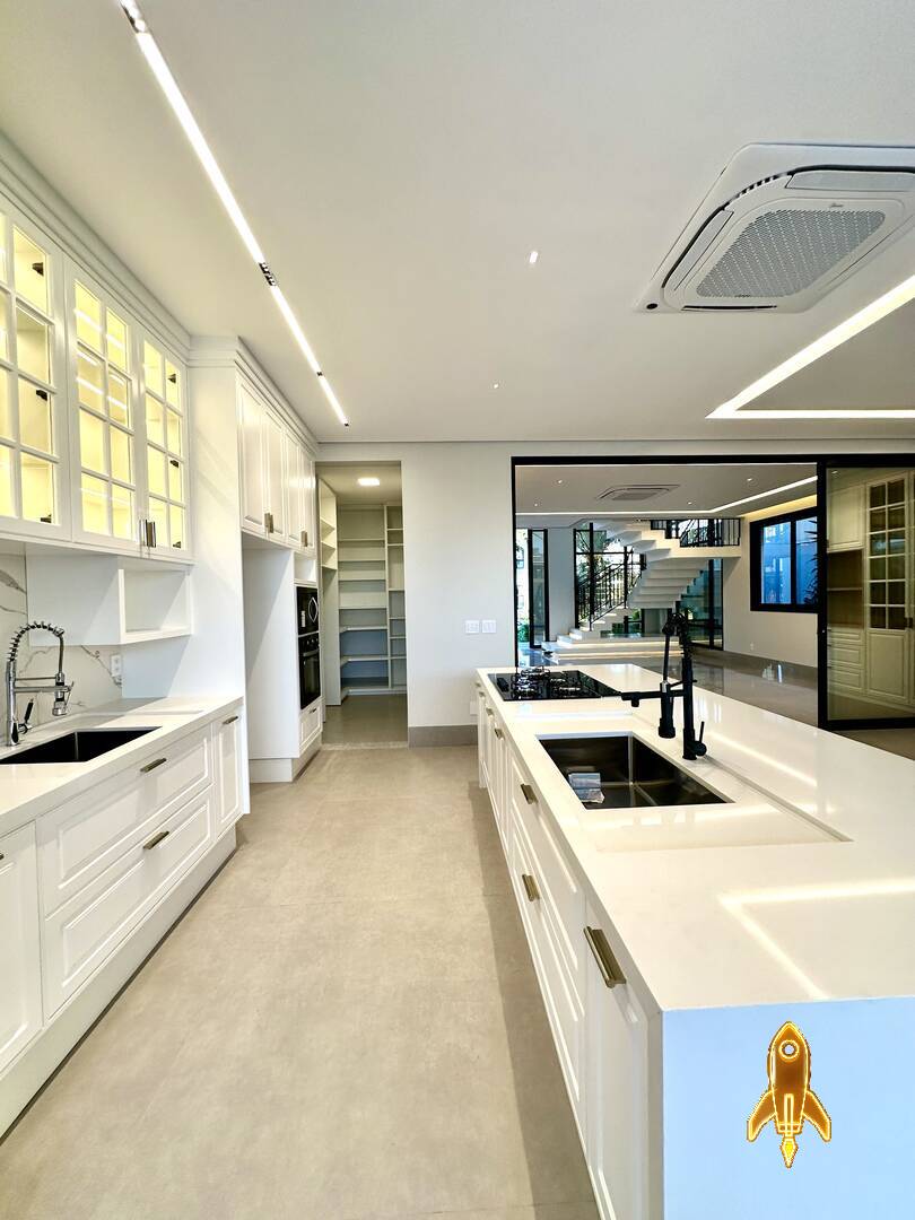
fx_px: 493
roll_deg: -0.1
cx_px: 458
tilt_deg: -0.1
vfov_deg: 102.1
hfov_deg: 85.7
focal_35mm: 14
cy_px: 610
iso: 100
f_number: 2.2
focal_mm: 2.22
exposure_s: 1/120
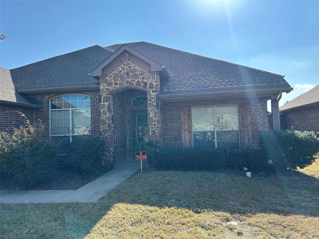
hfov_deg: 67.3
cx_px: 160
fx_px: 240
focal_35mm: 26
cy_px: 120
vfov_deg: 53.1
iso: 50
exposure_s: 1/2252
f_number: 1.5
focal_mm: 5.7
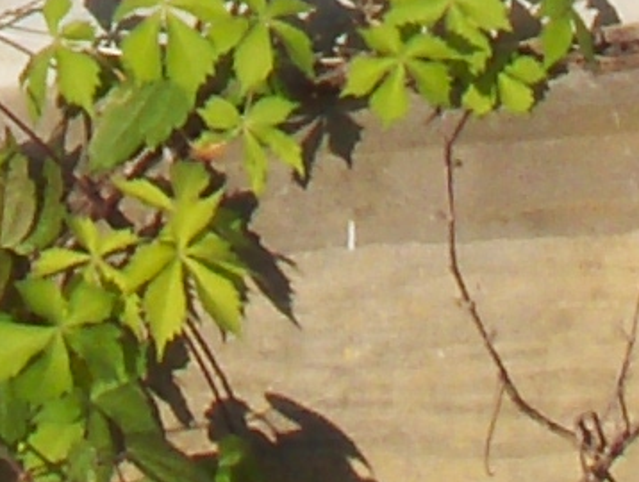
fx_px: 6030
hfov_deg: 6.0
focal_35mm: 326
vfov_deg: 4.4
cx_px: -214
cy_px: -882
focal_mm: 6.5
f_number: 7.7
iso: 100
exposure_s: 1/372
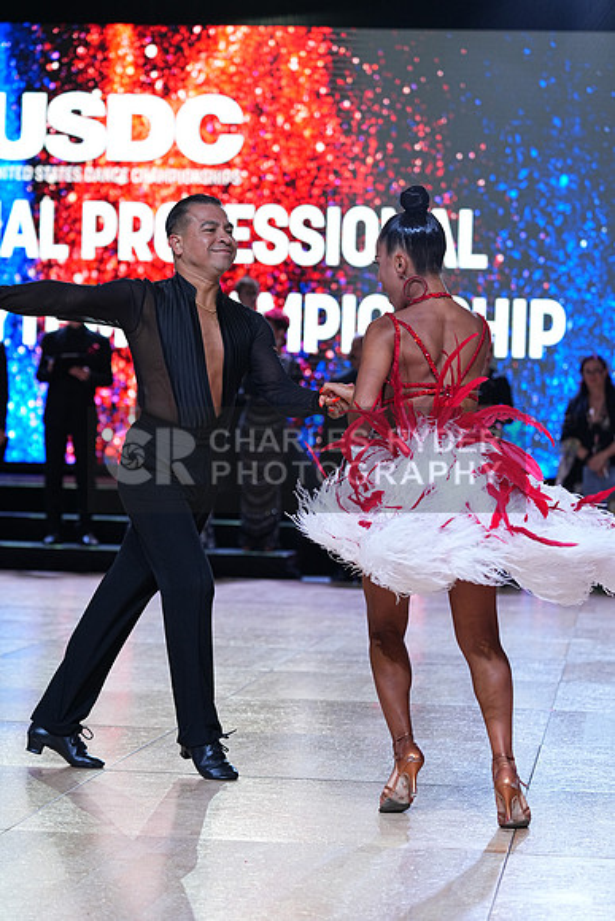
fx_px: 2484
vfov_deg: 21.0
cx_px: 308
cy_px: 460
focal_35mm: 97
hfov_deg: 14.1
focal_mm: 97
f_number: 4
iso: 1000
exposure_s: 1/500
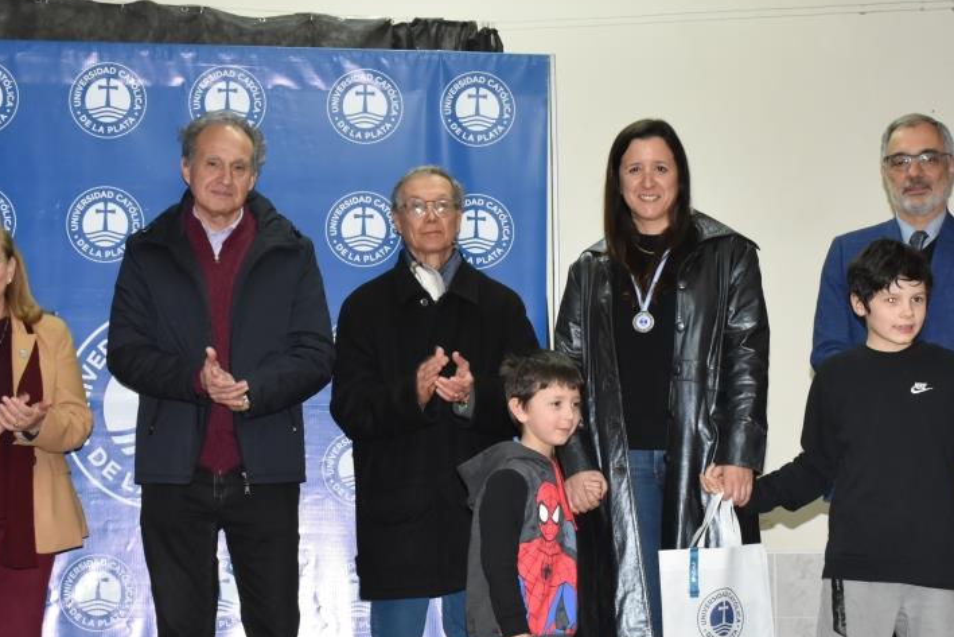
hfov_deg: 22.4
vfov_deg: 15.0
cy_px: 442
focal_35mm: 91
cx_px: 513
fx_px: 2412
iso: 1600
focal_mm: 42
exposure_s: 1/60
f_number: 8
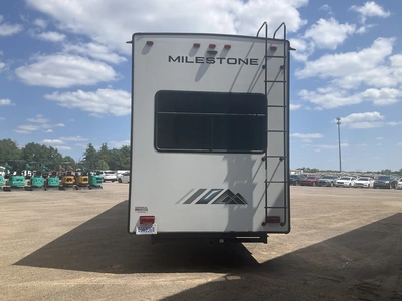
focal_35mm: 29
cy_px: 150
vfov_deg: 48.2
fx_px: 337
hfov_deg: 61.7
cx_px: 201
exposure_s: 1/2320
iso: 25
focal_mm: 3
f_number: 1.8
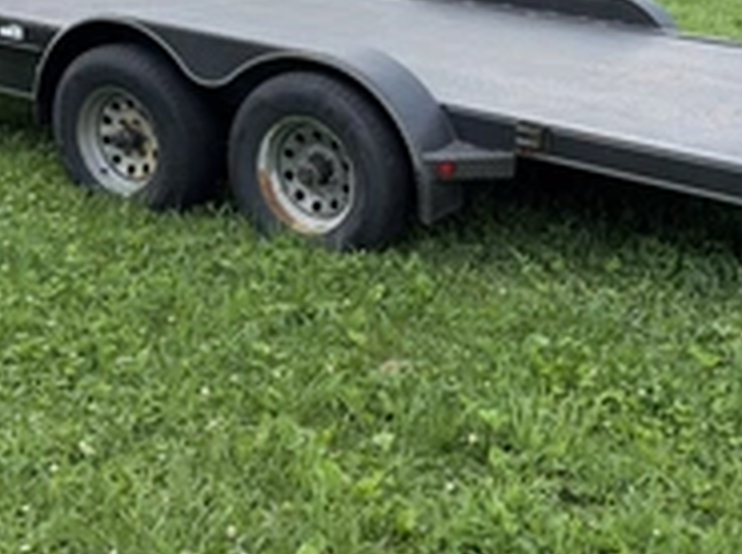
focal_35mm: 52
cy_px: 116
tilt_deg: -8.9
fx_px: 1112
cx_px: 509
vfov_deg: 27.4
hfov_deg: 36.4
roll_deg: -1.5
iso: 100
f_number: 1.78
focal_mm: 6.76
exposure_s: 1/1653
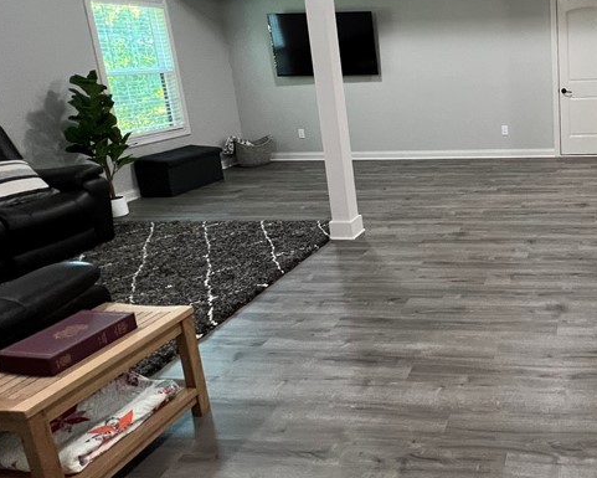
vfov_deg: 52.2
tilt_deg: -12.2
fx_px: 477
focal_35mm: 27
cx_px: 541
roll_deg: +2.2
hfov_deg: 55.3
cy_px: 160
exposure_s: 1/60
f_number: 1.8
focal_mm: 1.57
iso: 250
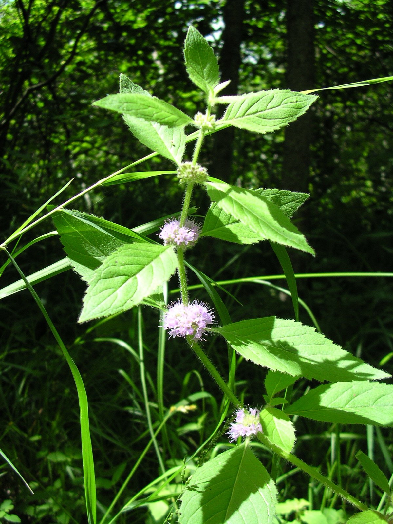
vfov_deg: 50.1
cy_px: 262
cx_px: 196
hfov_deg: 38.7
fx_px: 560
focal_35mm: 37
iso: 100
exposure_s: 1/320
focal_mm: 5.6
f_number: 2.7
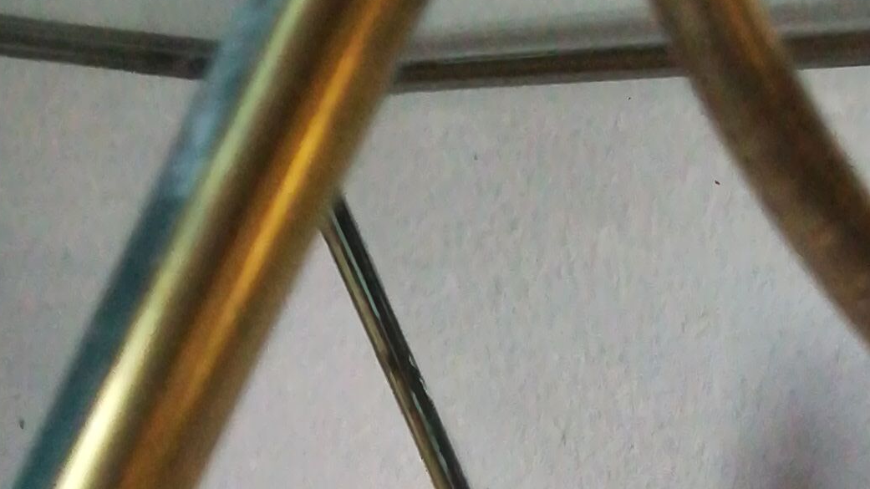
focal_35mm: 108
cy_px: 1144
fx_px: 2491
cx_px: 697
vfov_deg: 9.9
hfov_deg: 19.6
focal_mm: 3.83
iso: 800
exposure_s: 1/15
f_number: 2.2
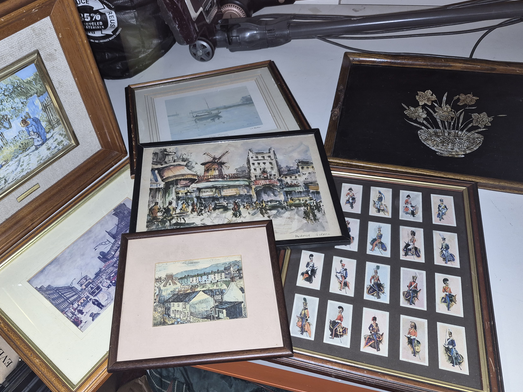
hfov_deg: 63.1
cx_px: 223
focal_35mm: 28
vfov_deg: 49.6
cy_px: 173
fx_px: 423
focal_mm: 5.4
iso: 125
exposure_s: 1/50
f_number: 1.8
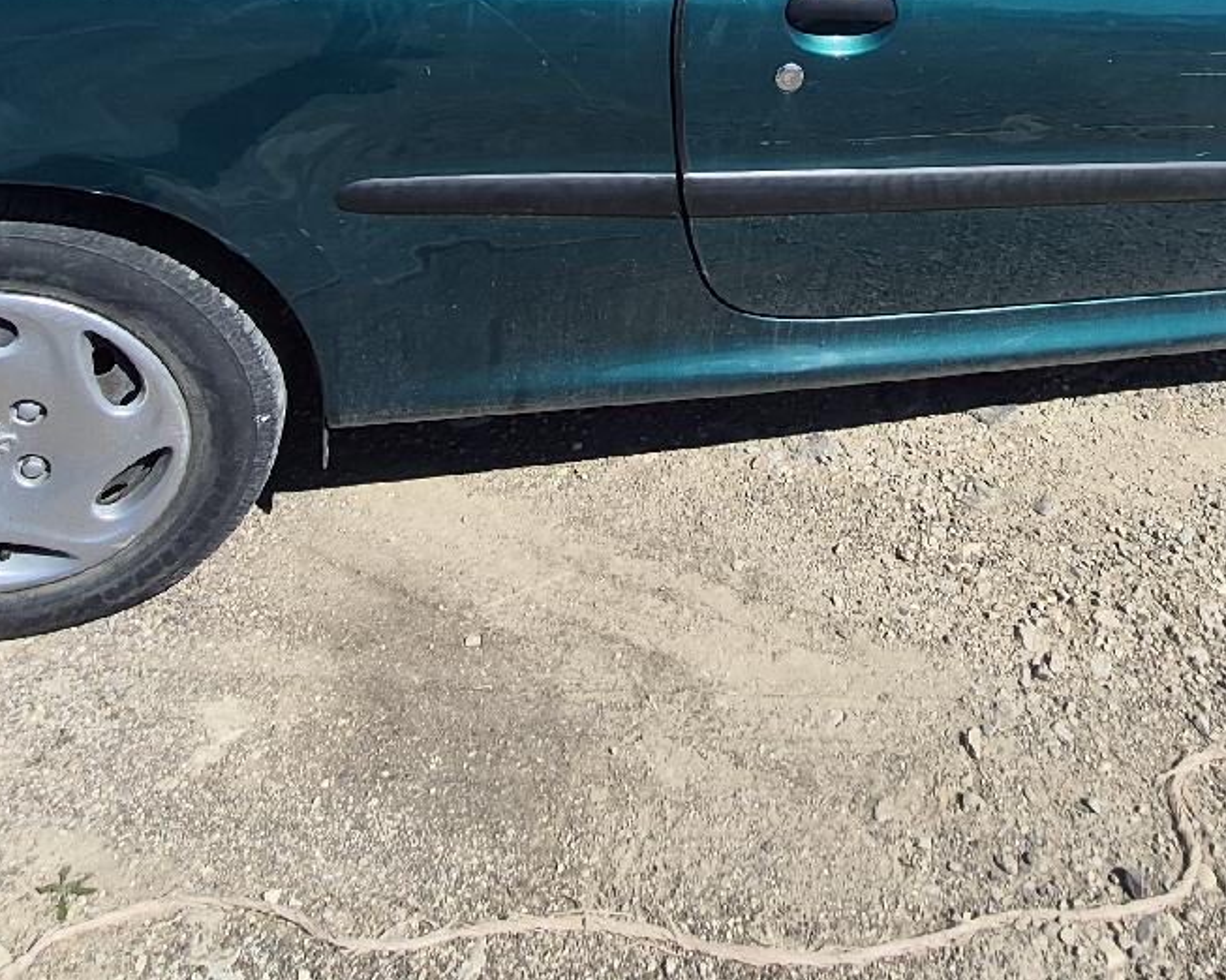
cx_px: 828
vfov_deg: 37.8
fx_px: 1270
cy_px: 9
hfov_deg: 50.5
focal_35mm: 35
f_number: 2.2
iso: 40
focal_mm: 1.74
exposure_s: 1/2500
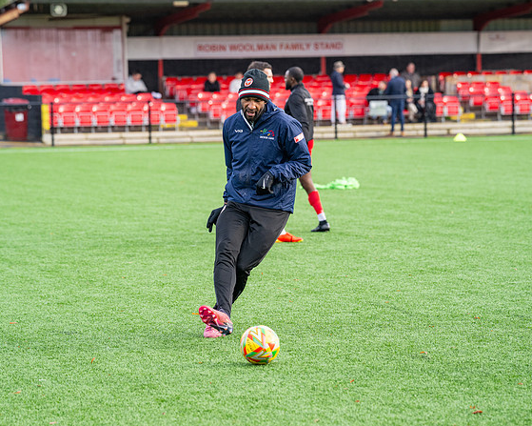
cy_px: 213
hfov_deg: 12.6
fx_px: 2409
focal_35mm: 153
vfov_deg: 10.1
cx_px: 259
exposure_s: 1/1250
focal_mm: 135
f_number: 4
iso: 800
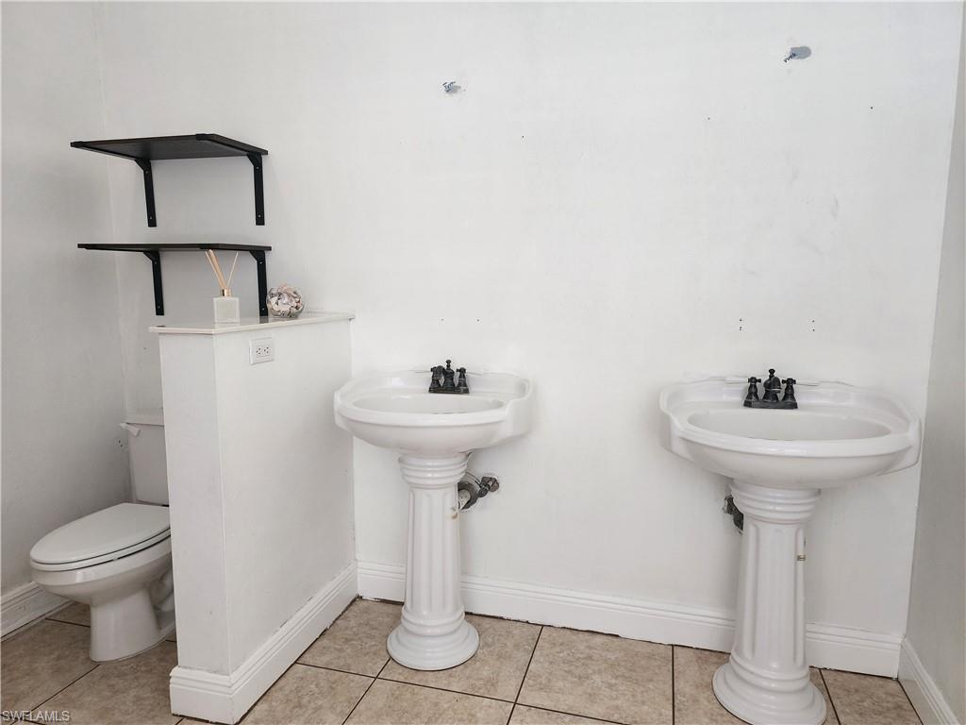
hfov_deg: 73.9
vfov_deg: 58.9
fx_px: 642
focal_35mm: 23
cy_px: 362
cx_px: 483
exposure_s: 1/120
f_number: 1.8
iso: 320
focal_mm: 6.4
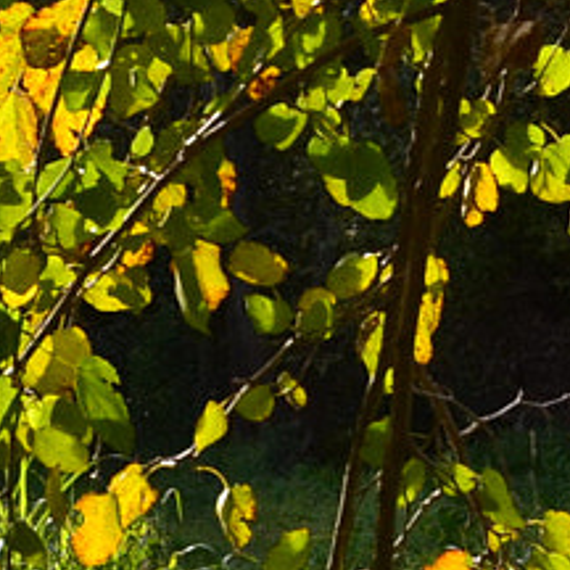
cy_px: -45
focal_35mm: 227
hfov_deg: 7.5
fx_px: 4229
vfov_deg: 7.7
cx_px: 971
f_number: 10
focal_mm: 24
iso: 400
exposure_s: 1/200
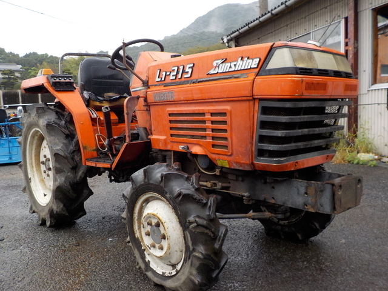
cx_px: 194
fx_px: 336
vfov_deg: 46.8
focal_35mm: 30
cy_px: 146
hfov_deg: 60.0
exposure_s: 1/125
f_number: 3.3
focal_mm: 4.1
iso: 125
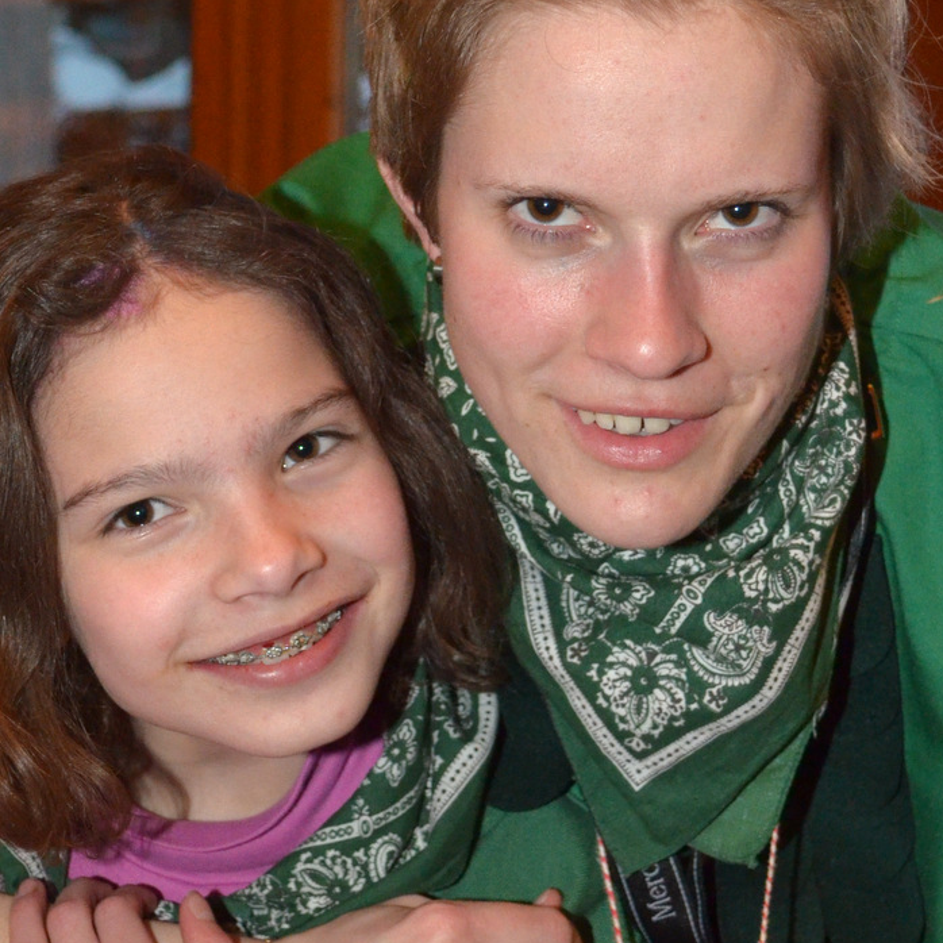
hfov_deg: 30.0
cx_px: 530
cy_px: 409
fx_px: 1757
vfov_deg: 30.0
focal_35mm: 57
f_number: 4.2
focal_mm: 26
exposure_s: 1/60
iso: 2000
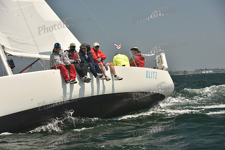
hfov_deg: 18.6
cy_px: 75
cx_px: 112
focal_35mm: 110
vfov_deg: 12.5
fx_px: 688
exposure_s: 1/640
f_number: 7.1
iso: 250
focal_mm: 110
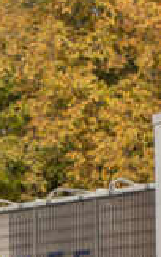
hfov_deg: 5.9
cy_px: 352
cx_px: 614
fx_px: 1347
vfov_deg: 10.6
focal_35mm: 192
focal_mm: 30
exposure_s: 1/250
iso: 250
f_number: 14
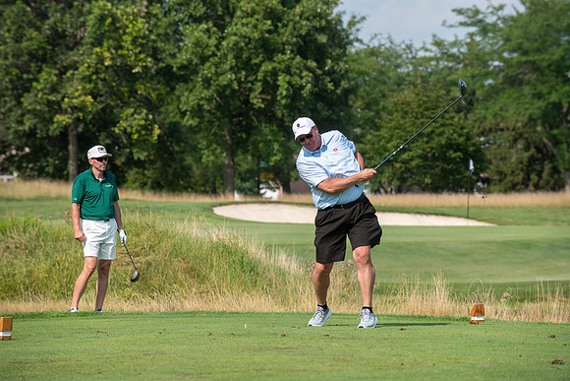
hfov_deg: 10.3
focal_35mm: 200
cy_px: 190
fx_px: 3167
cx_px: 285
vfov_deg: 6.9
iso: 250
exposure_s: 1/2500
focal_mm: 200
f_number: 5
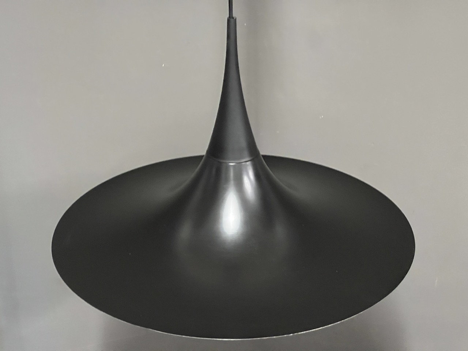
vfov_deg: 19.1
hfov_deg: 25.3
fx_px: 1041
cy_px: 176
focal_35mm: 77
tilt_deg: -26.5
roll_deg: +0.0
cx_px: 234
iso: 1250
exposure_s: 1/25
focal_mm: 9
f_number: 2.8
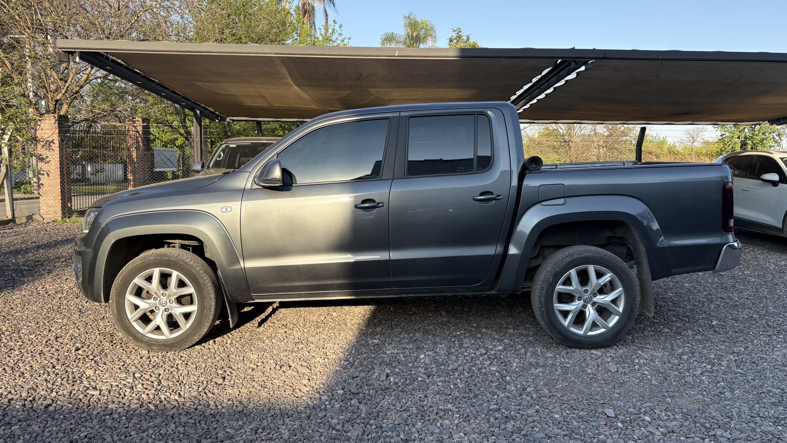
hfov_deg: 66.1
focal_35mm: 29
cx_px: 402
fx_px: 605
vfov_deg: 40.2
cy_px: 204
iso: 50
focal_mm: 5.96
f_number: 1.6
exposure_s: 1/1117
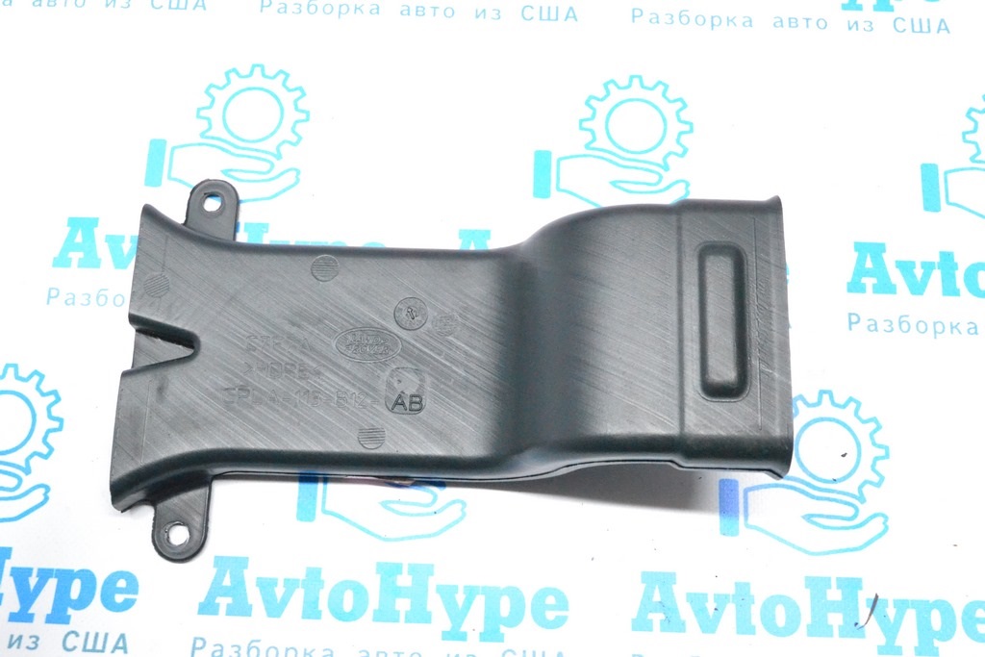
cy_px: 328
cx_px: 492
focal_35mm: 44
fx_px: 1190
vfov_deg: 30.9
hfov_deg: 45.0
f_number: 10
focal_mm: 29
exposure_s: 1/125
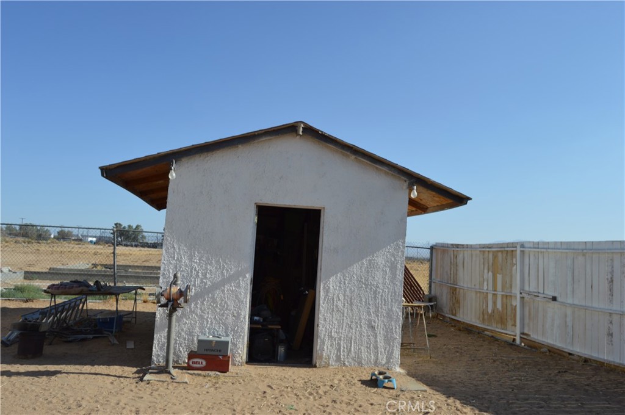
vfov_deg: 47.8
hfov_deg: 67.4
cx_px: 312
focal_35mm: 27
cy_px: 208
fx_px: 468
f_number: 9
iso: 100
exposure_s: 1/320
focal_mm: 18
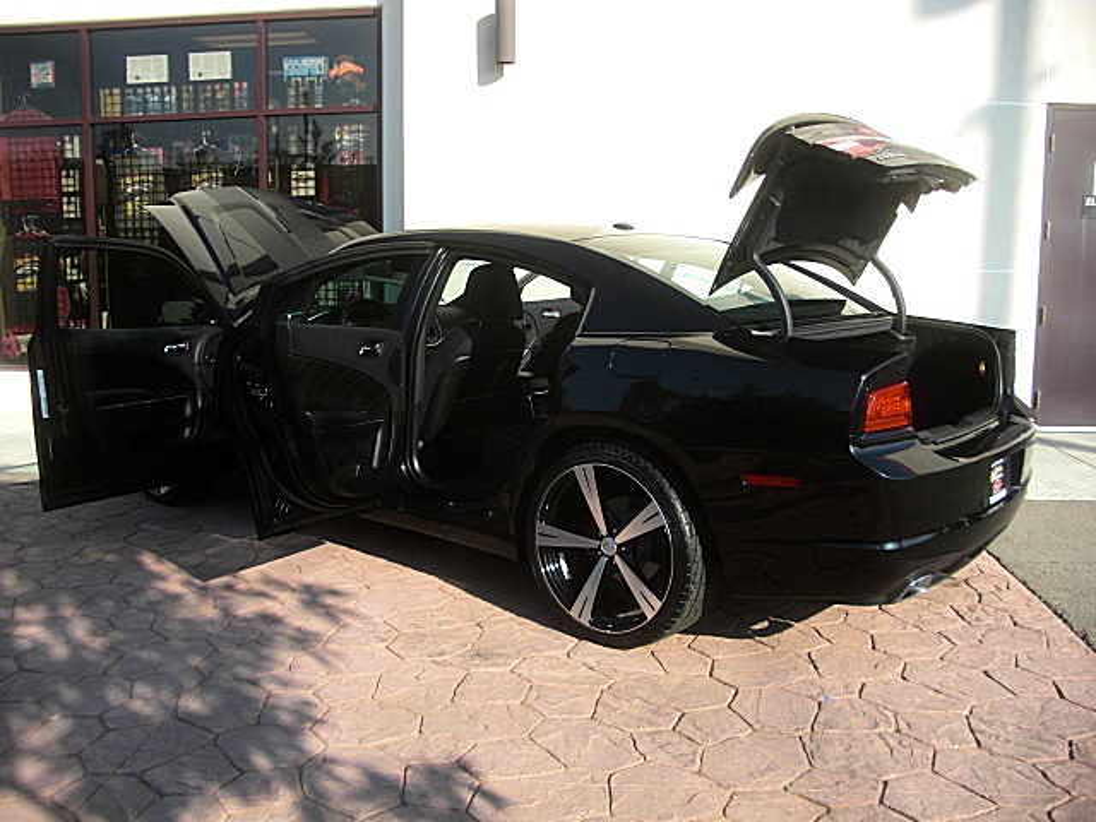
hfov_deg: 51.4
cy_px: 411
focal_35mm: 36
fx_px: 1140
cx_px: 548
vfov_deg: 39.7
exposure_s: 1/400
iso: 50
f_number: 2.8
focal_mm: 6.3
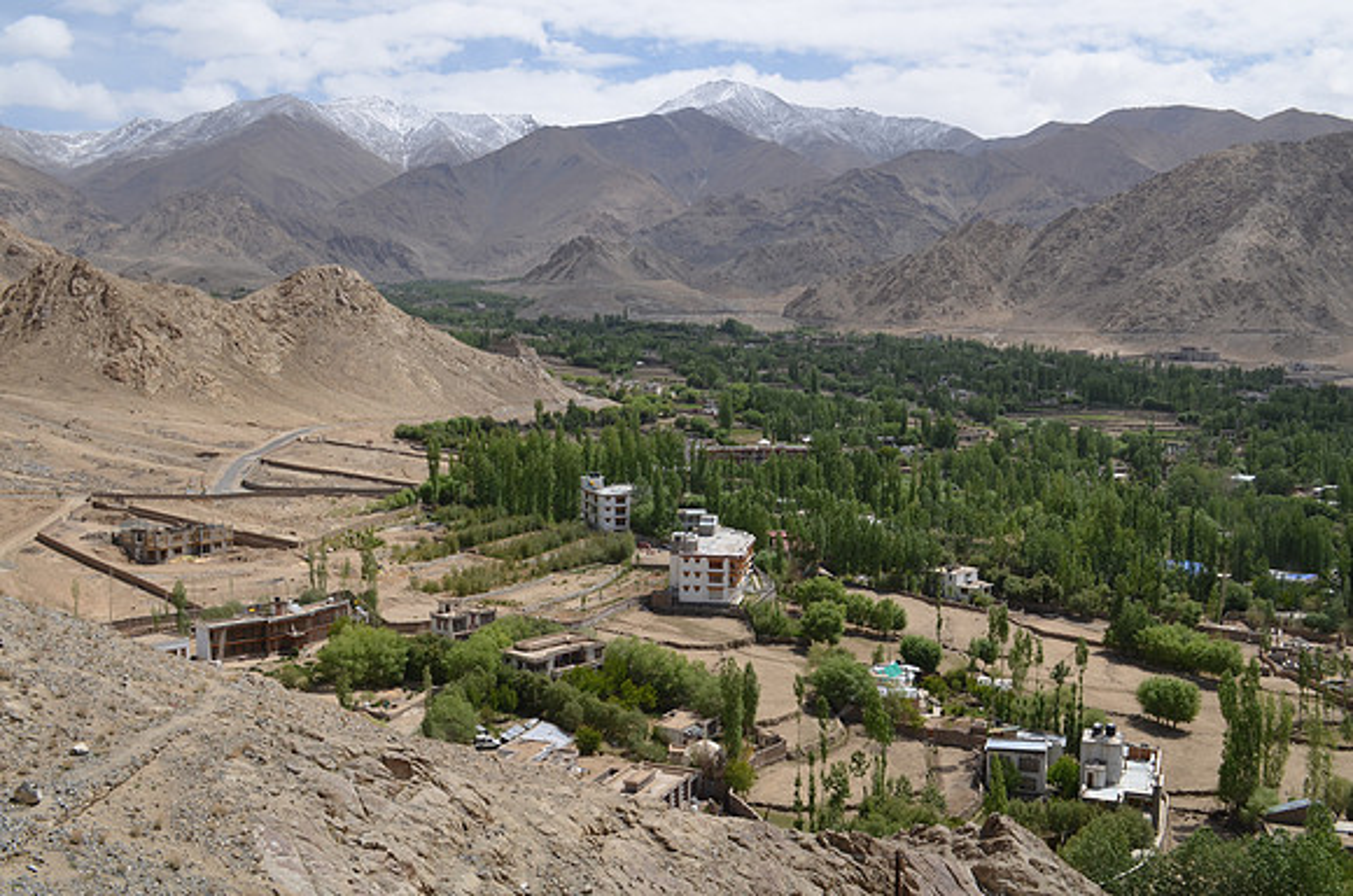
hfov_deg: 53.2
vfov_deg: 36.7
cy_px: 448
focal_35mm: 36
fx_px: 1350
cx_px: 676
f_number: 9
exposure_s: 1/320
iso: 100
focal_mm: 24
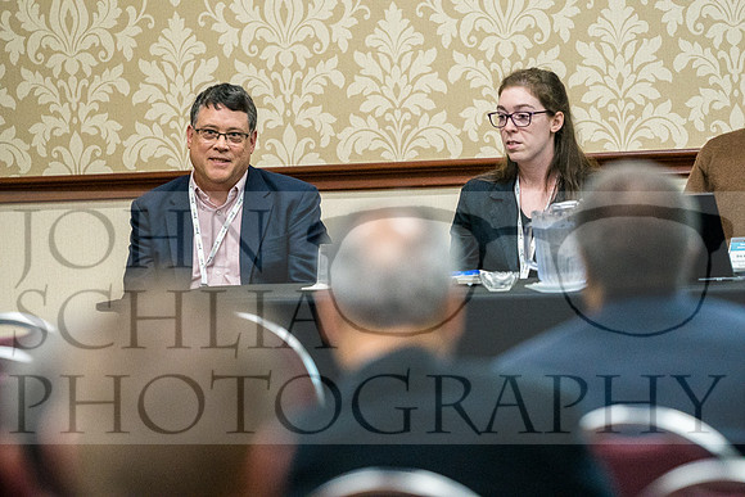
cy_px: 248
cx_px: 372
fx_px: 6209
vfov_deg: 4.6
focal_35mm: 300
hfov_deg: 6.9
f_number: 3.5
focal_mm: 200
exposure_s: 1/160
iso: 3200
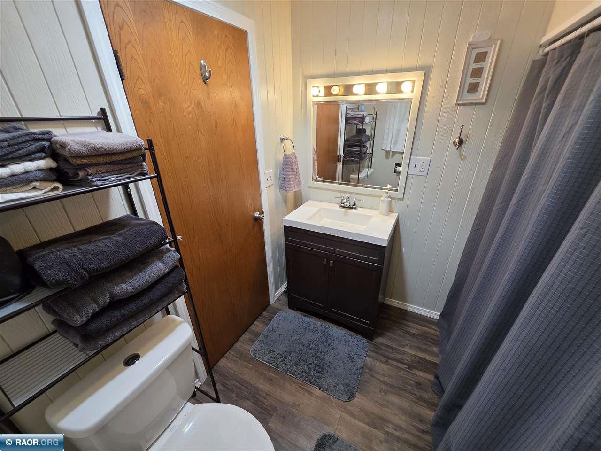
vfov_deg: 89.9
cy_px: 226
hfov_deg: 106.2
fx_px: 226
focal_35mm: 13
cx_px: 300
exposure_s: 1/120
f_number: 1.9
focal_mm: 2.2
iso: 160
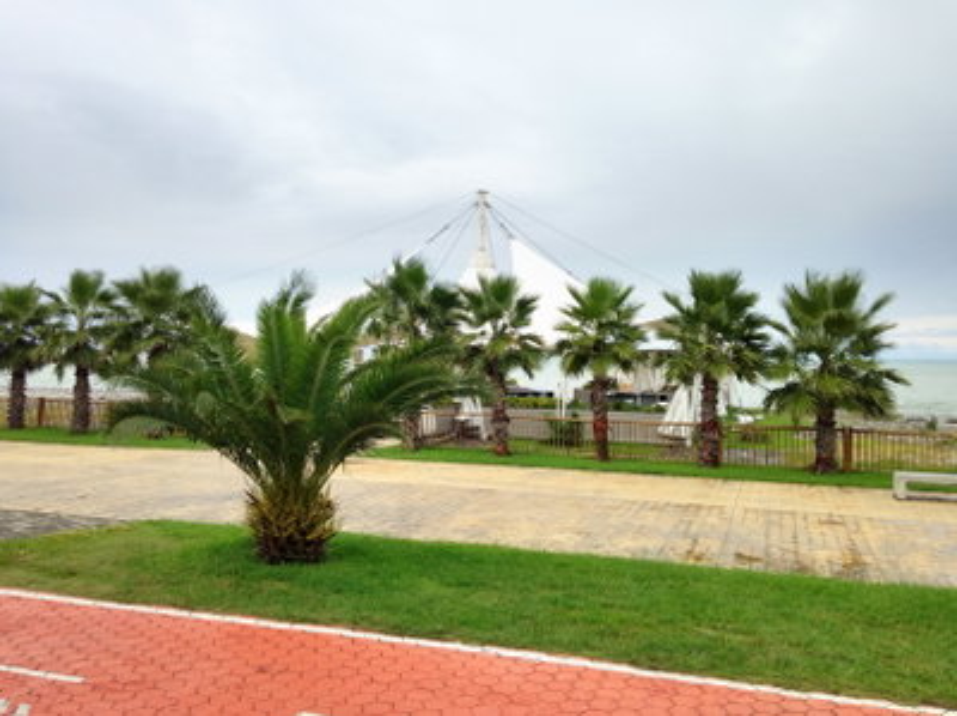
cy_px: 358
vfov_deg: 42.9
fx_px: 911
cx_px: 478
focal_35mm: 33
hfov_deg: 55.4
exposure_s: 1/2088
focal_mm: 4.12
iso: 50
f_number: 2.4
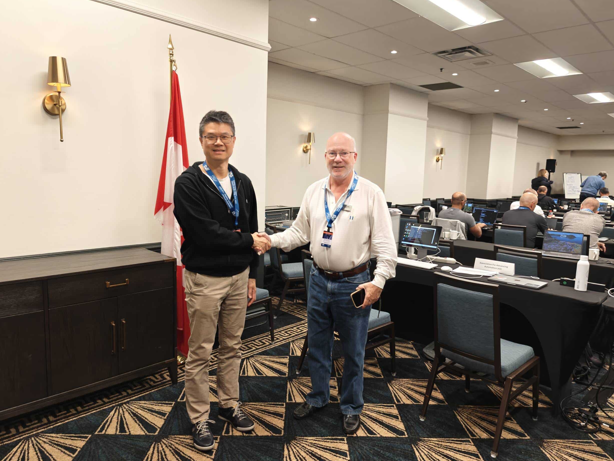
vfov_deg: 56.8
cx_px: 308
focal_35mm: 24
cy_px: 226
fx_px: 426
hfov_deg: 71.6
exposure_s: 1/120
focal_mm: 6.06
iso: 640
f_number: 1.6
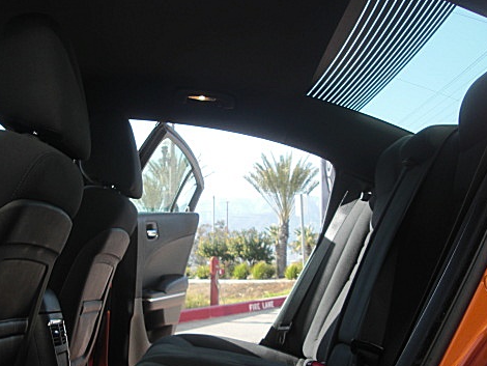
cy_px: 206
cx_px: 211
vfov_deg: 29.7
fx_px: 690
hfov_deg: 38.8
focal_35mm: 49
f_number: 2.8
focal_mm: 6.3
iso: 50
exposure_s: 1/250
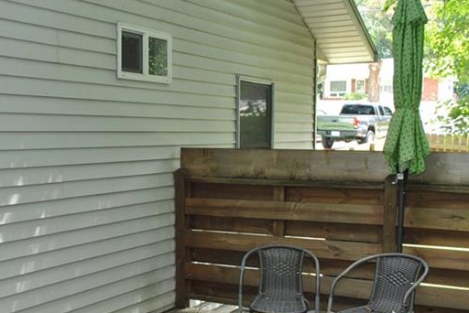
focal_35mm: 54
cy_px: 210
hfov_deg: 36.2
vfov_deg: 25.0
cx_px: 135
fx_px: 704
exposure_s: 1/100
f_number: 5
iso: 200
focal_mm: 18
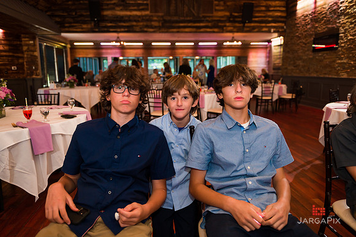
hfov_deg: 65.5
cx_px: 178
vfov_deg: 46.4
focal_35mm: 28
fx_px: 277
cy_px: 118
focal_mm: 28
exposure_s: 1/125
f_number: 3.2
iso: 1250
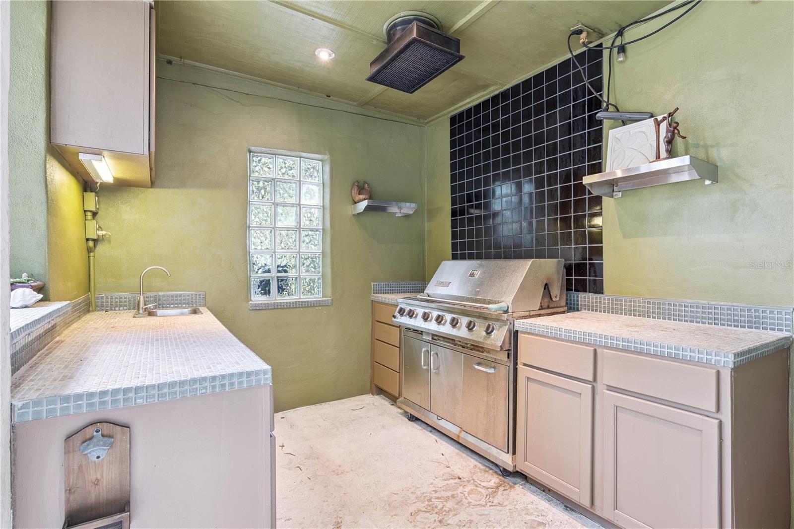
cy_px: 264
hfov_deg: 93.3
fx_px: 375
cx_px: 397
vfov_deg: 70.4
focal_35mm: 17
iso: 800
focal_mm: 17
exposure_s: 1/6
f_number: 10
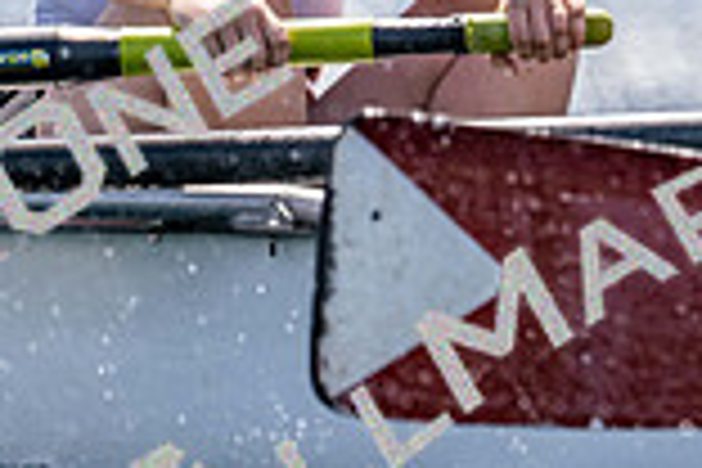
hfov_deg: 1.4
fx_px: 28994
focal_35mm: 1487
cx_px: 1044
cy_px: -56
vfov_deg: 0.9
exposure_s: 1/2500
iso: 250
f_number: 4.5
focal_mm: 400
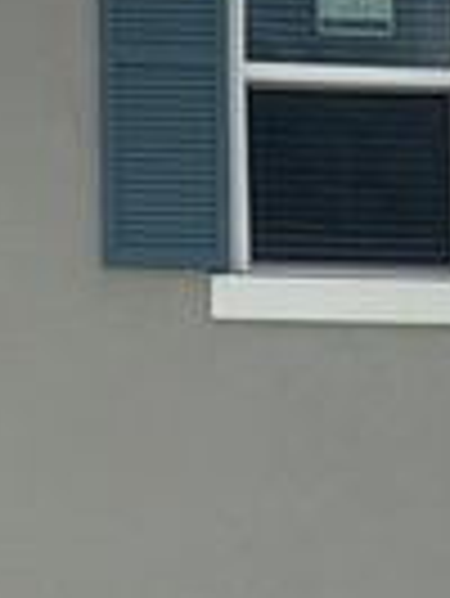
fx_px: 4153
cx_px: 81
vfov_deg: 8.1
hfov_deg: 6.2
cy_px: 857
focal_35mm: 240
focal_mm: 6.76
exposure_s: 1/9901
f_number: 1.78
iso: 80
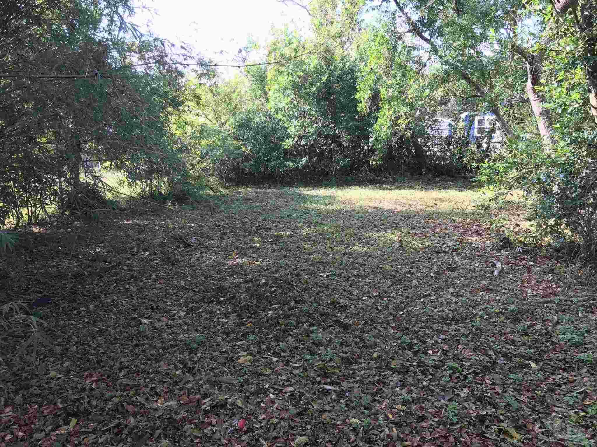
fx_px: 483
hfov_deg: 63.4
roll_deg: +2.0
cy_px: 224
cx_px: 298
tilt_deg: -9.2
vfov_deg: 49.7
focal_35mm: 28
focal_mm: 3.99
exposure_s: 1/120
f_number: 1.8
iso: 25
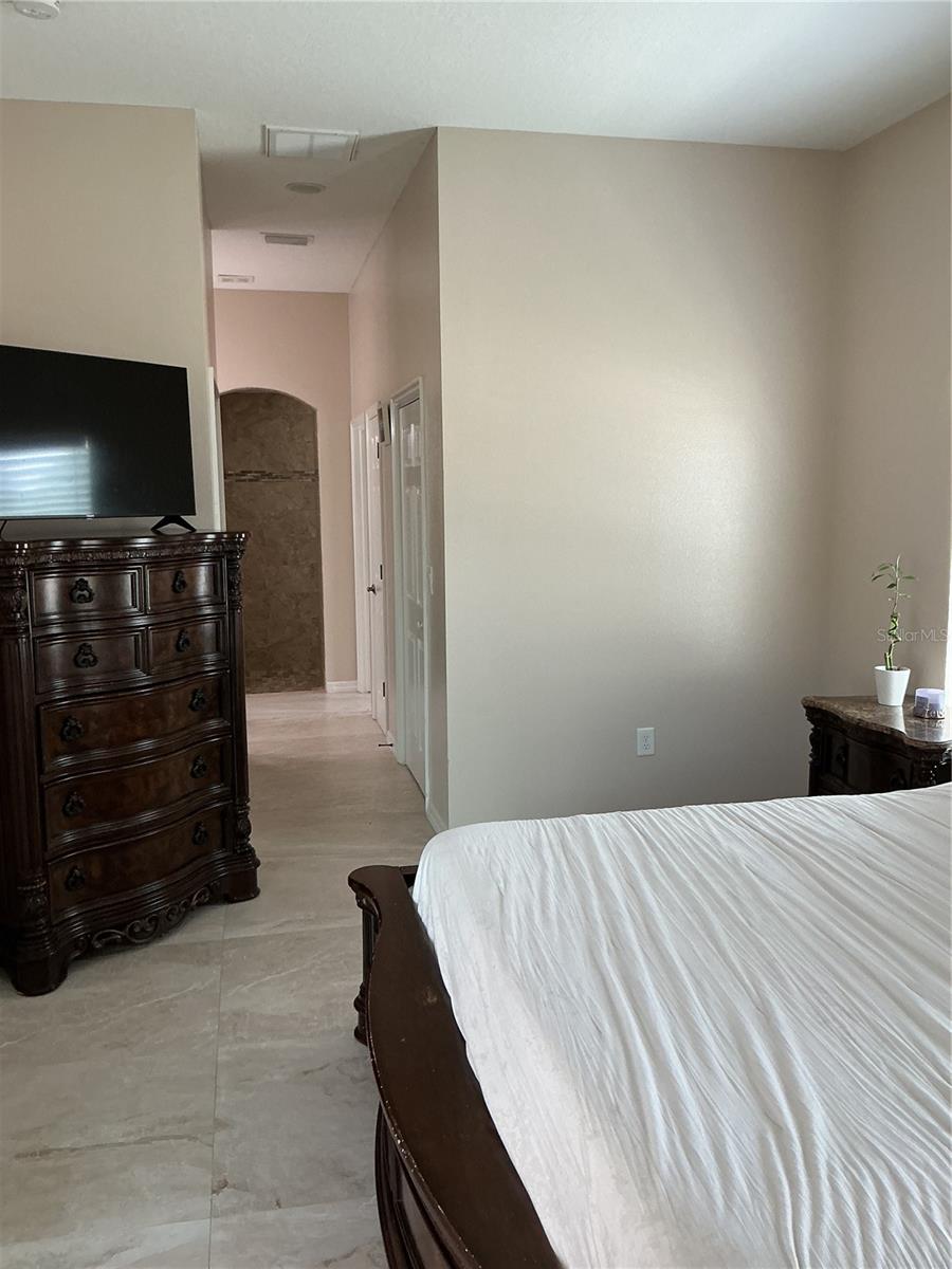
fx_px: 1063
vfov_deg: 61.7
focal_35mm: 29
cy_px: 634
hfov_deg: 48.2
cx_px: 476
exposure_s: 1/60
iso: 80
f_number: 1.8
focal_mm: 3
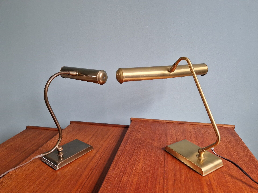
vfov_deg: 56.8
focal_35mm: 24
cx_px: 126
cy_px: 101
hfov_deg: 71.6
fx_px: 179
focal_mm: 5.4
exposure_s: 1/100
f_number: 1.8
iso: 800
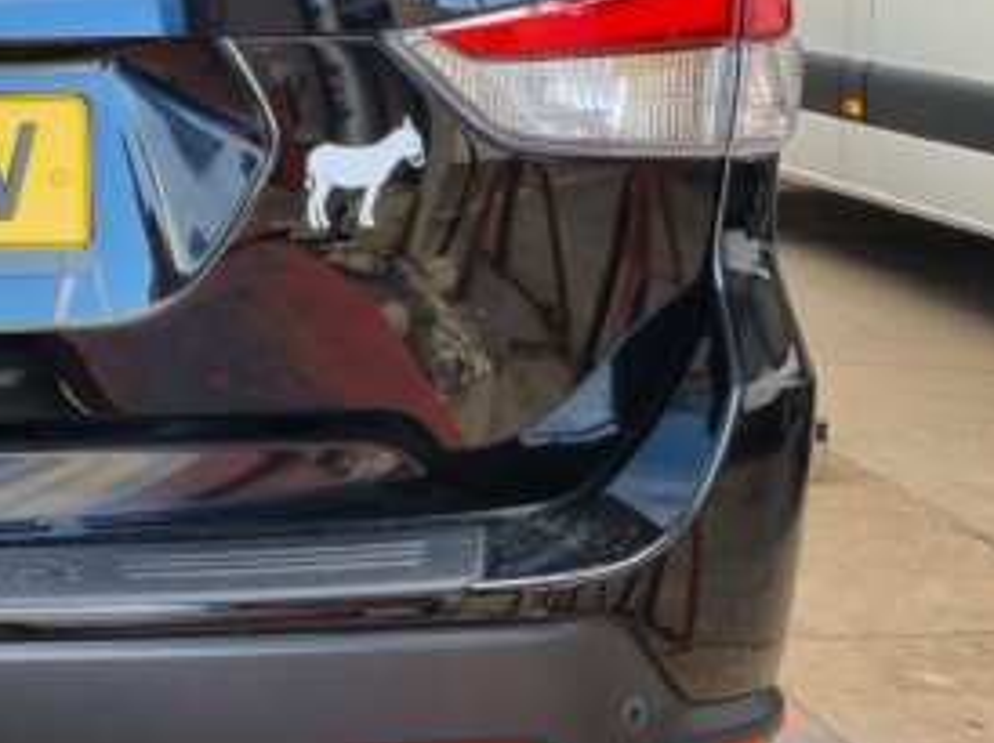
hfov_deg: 23.2
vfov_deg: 19.8
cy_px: 76
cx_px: -352
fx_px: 2094
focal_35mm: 73
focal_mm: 5.4
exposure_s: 1/135
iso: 50
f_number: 1.8
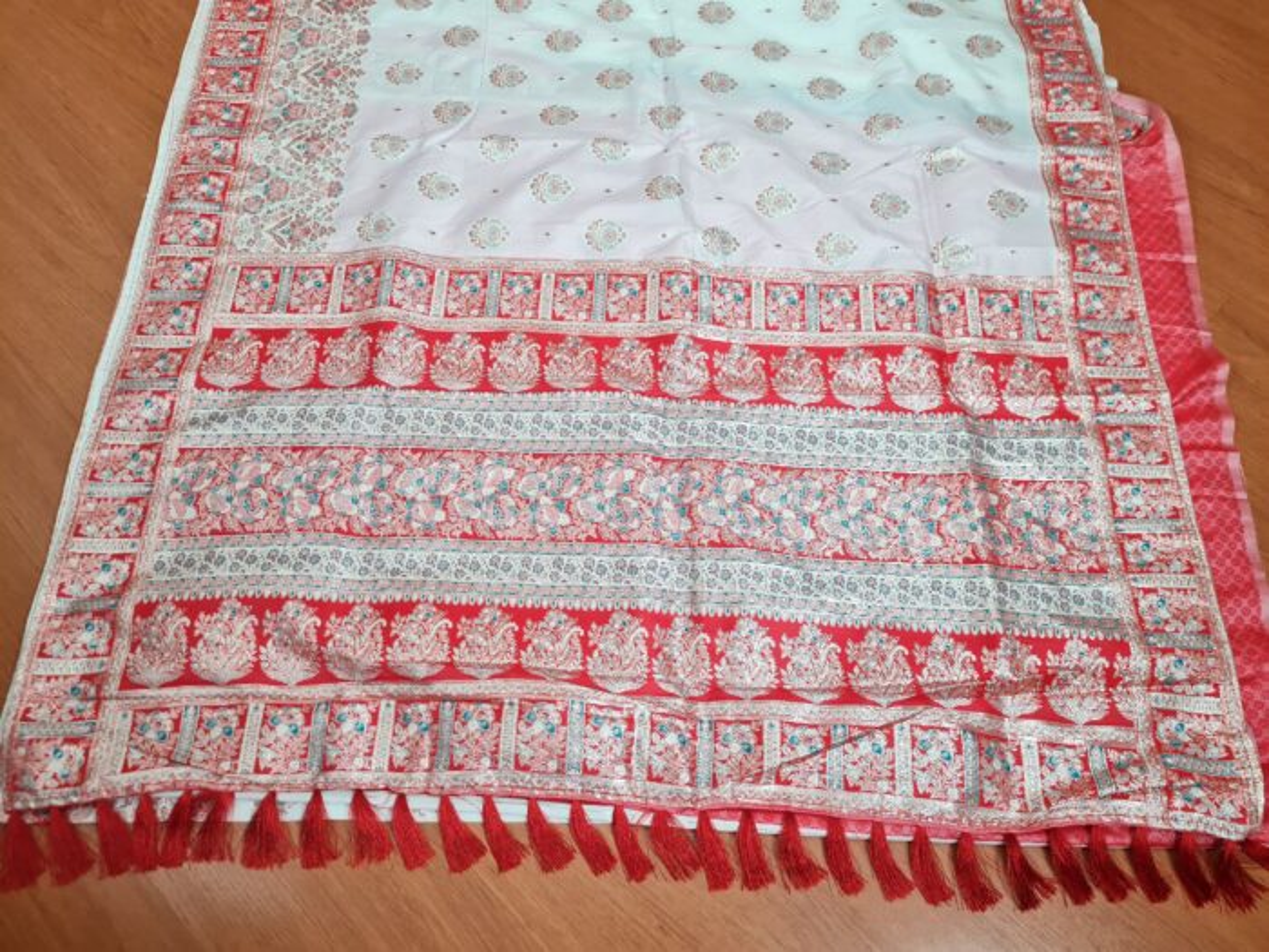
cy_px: 476
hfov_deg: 67.3
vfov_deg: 53.1
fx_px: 953
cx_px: 634
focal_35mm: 26
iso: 250
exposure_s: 1/120
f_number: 1.8
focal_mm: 5.4
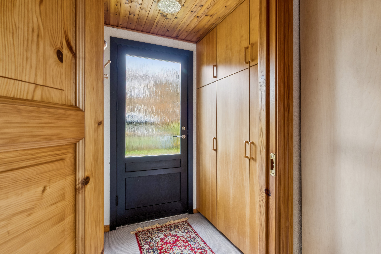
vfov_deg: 72.1
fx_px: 175
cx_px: 190
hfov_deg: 95.0
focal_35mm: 16
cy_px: 127
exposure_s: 1/8
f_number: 8
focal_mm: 11
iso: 200
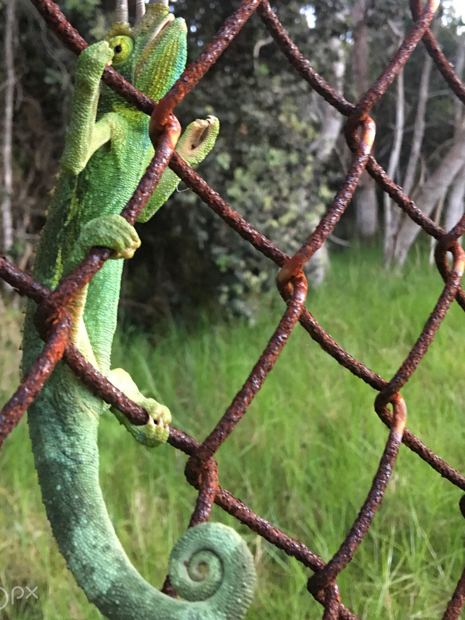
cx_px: 226
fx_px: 716
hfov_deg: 36.0
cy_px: 241
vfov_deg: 46.5
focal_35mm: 40
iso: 80
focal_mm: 4.15
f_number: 2.2
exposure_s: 1/15
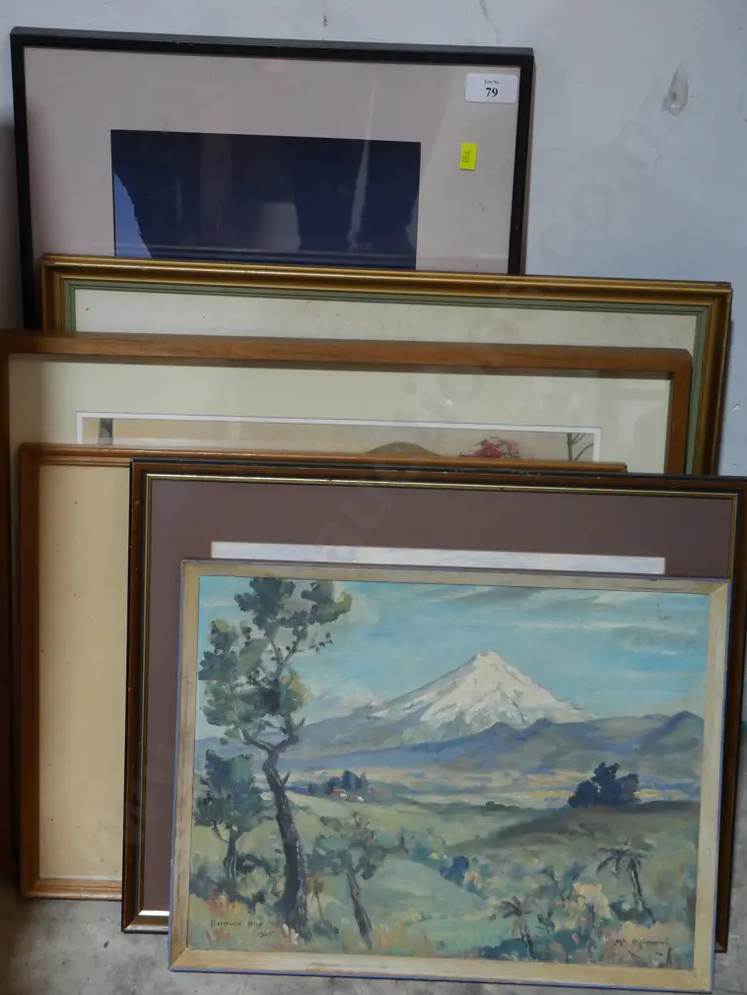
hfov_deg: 20.7
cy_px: 497
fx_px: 2042
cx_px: 372
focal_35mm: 71
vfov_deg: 27.4
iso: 1250
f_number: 5.5
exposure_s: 1/80
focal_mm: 35
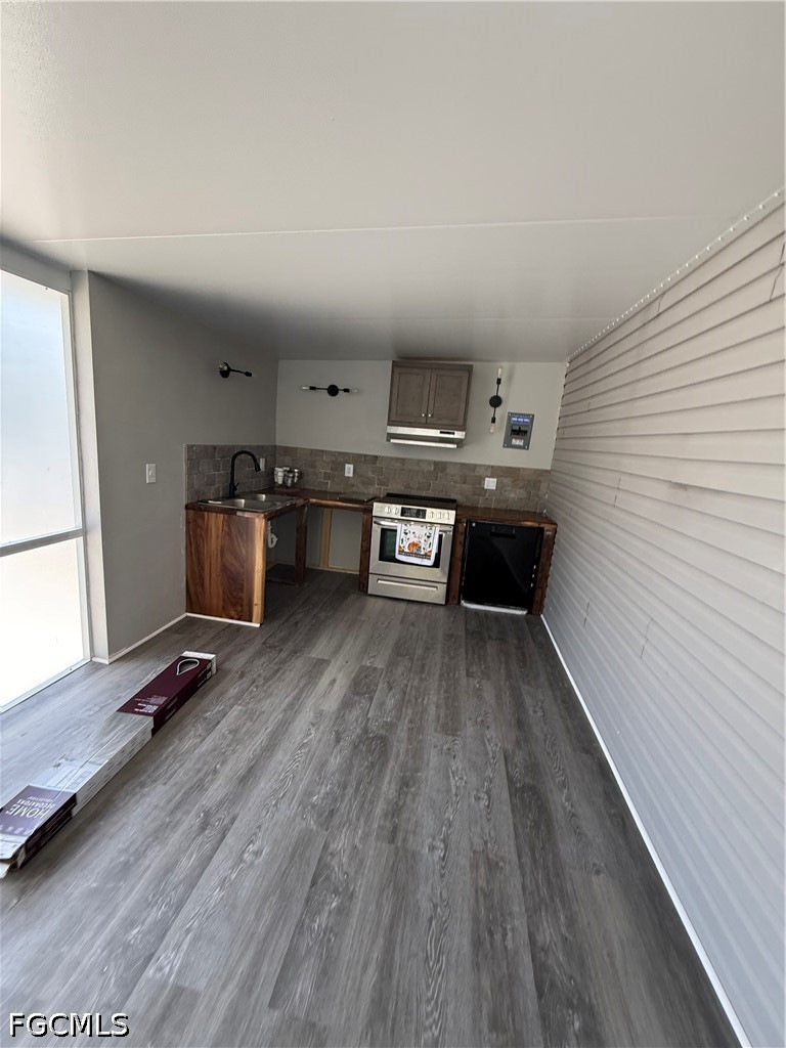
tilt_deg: -5.0
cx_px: 393
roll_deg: -3.1
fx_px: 424
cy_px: 524
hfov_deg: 85.7
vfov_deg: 102.1
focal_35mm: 14
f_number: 2.2
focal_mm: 2.22
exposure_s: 1/99
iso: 160
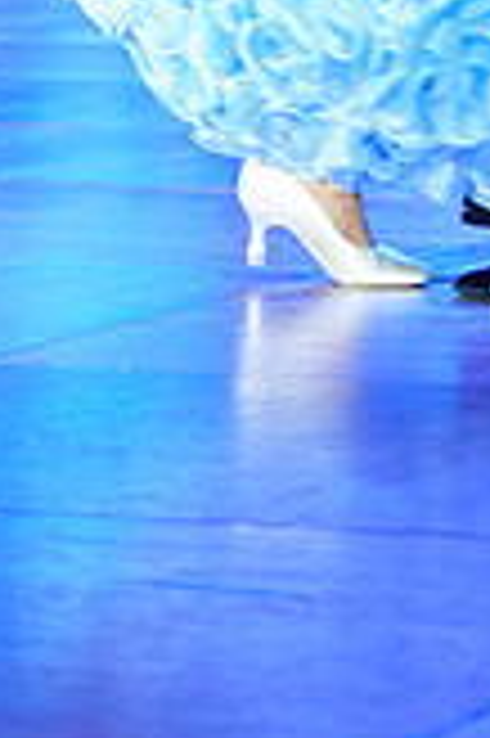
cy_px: -518
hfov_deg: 4.1
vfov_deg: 6.1
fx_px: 6813
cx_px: 699
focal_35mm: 333
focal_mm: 94
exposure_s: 1/250
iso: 1000
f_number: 4
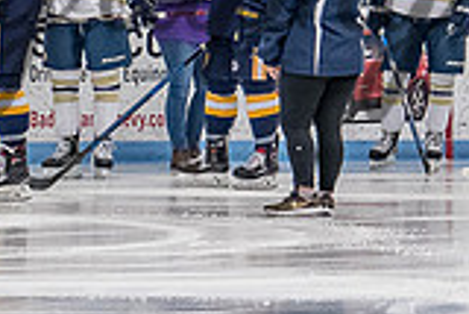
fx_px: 5346
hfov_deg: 5.0
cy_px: 6
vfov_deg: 3.4
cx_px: -114
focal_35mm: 410
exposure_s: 1/200
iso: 2500
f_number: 4.5
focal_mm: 52
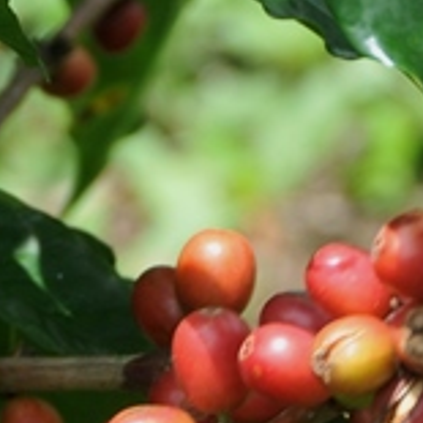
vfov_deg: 1.8
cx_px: -194
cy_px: 112
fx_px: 13258
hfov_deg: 1.8
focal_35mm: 959
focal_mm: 130
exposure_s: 1/160
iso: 250
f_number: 7.1
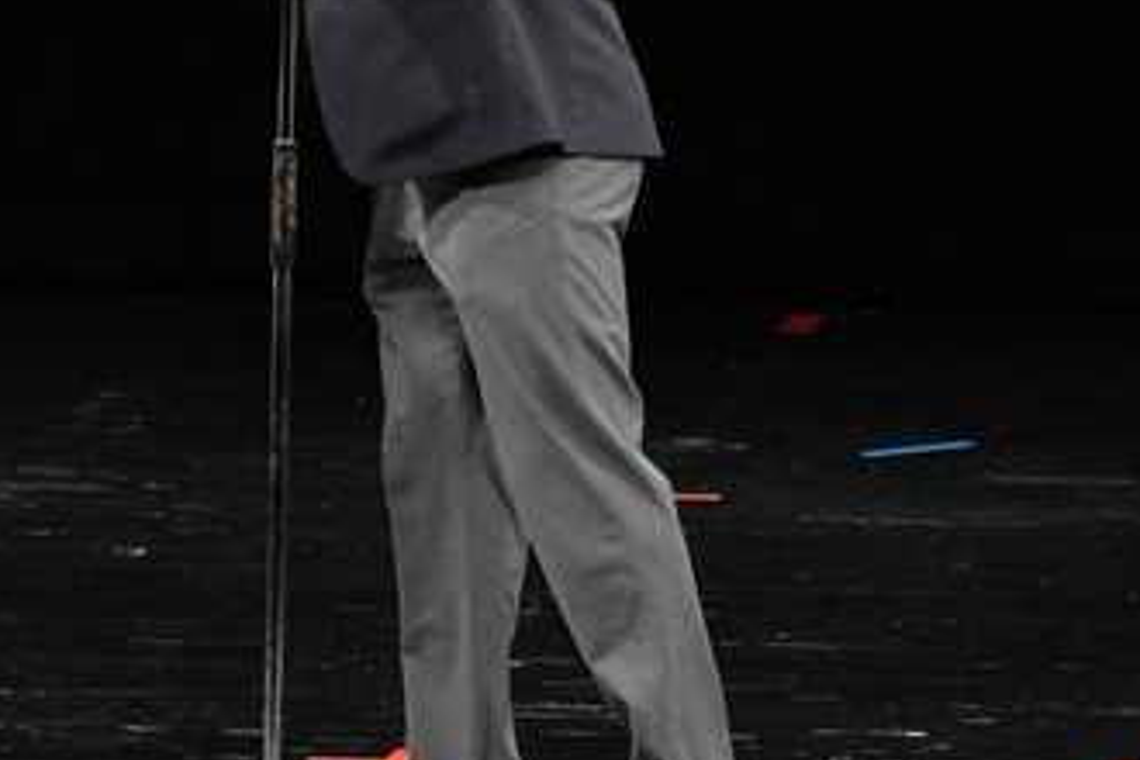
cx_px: 361
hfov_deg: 3.4
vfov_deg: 2.3
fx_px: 18967
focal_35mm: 599
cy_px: 128
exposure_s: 1/400
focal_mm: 170
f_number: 5.6
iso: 3200
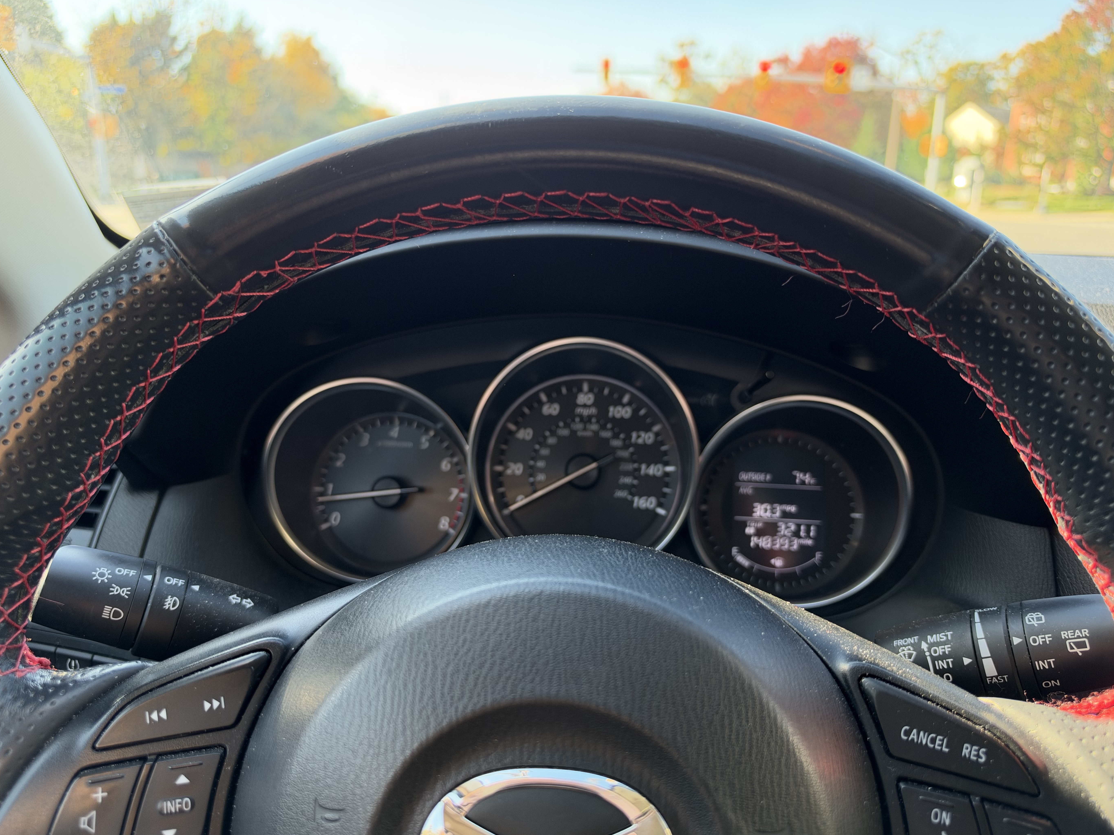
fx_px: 805
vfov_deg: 54.9
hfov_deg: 69.4
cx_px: 555
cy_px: 424
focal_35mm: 25
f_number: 1.8
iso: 200
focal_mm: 6.93
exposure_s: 1/145
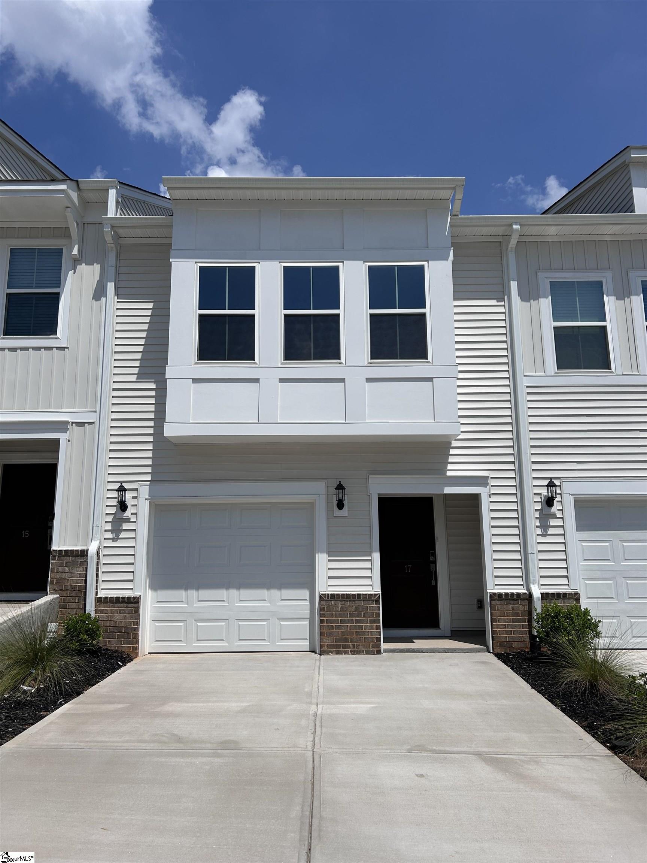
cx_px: 324
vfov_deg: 67.3
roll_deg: +0.5
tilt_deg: +11.9
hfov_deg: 53.1
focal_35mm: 26
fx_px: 648
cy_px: 432
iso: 50
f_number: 1.5
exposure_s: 1/11364
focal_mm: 5.7
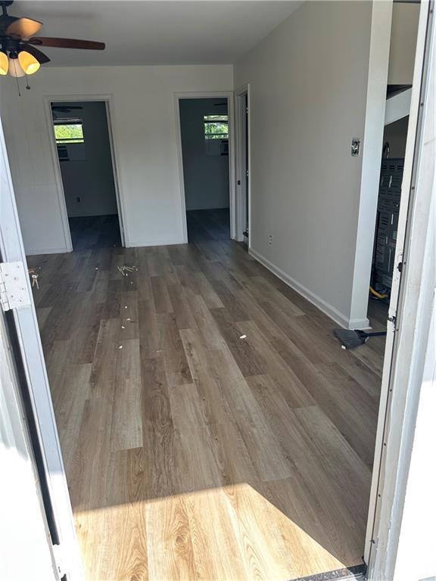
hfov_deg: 56.8
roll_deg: +1.6
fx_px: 403
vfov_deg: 71.6
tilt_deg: -16.8
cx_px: 218
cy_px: 290
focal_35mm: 24
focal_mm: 6.86
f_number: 1.78
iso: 80
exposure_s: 1/555
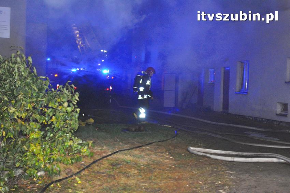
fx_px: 531
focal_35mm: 66
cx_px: 145
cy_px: 96
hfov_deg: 30.5
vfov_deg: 20.6
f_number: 5.6
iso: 2500
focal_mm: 44
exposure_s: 1/60
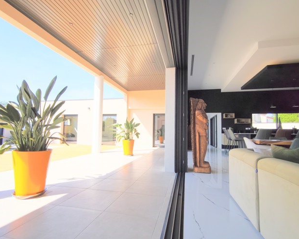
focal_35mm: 19
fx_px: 168
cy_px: 122
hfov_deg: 83.3
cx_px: 150
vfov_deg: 70.9
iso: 50
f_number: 2.2
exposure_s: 1/1035
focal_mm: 1.91
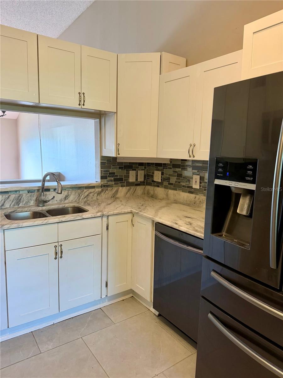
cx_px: 142
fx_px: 262
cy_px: 189
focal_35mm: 24
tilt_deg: -10.0
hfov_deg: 56.8
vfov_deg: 71.6
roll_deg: -1.0
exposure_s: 1/60
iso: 200
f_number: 1.78
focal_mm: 6.76
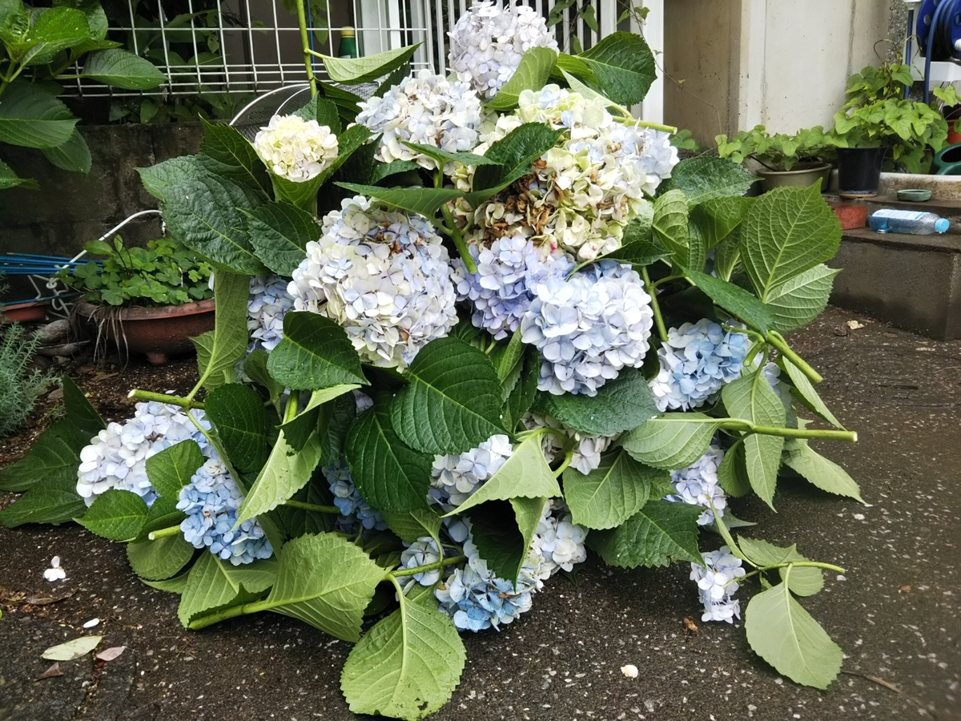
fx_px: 833
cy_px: 360
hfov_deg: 60.0
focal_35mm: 30
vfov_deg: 46.8
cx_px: 480
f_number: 2.2
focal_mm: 4
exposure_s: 1/148
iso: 20
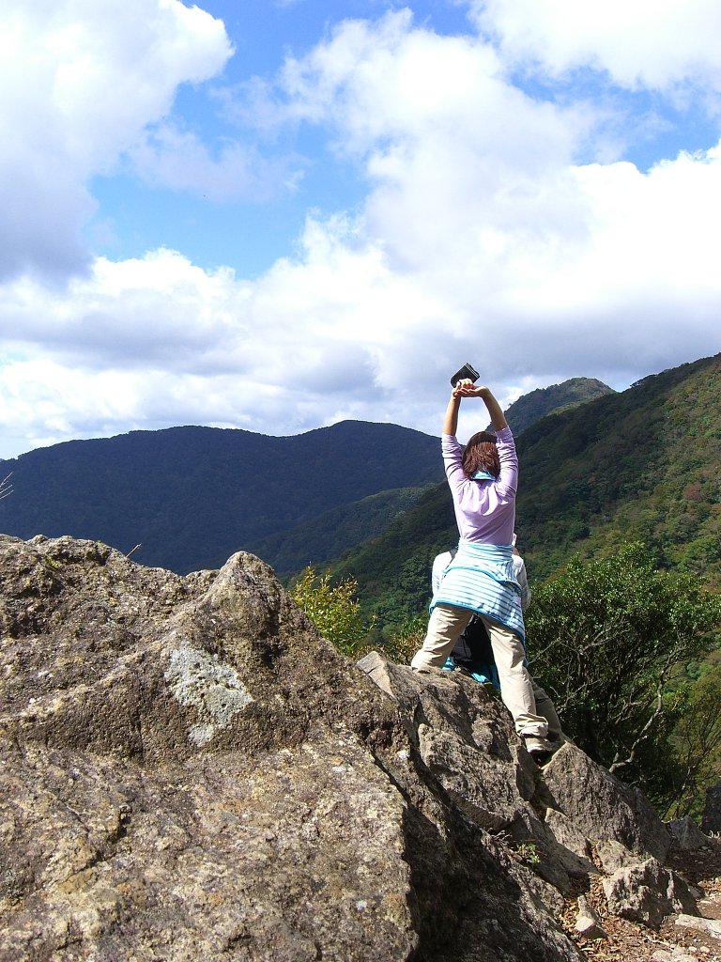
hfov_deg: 37.7
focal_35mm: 38
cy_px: 481
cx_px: 360
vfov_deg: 49.0
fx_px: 1055
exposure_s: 1/500
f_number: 4
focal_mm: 7.9
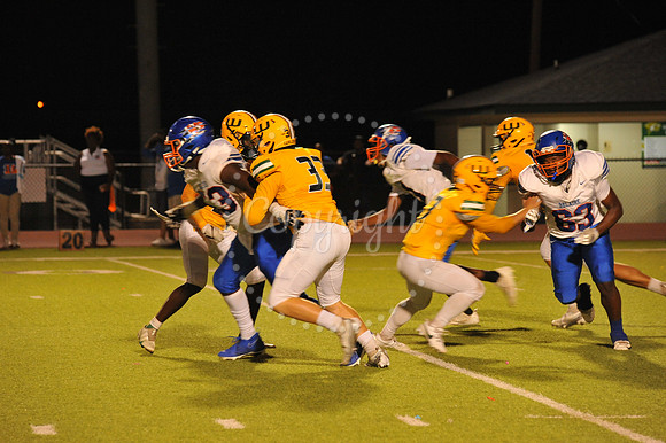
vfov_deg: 6.9
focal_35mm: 200
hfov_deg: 10.3
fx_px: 3698
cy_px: 222
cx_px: 333
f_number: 7.1
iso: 3200
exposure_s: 1/160
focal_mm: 200
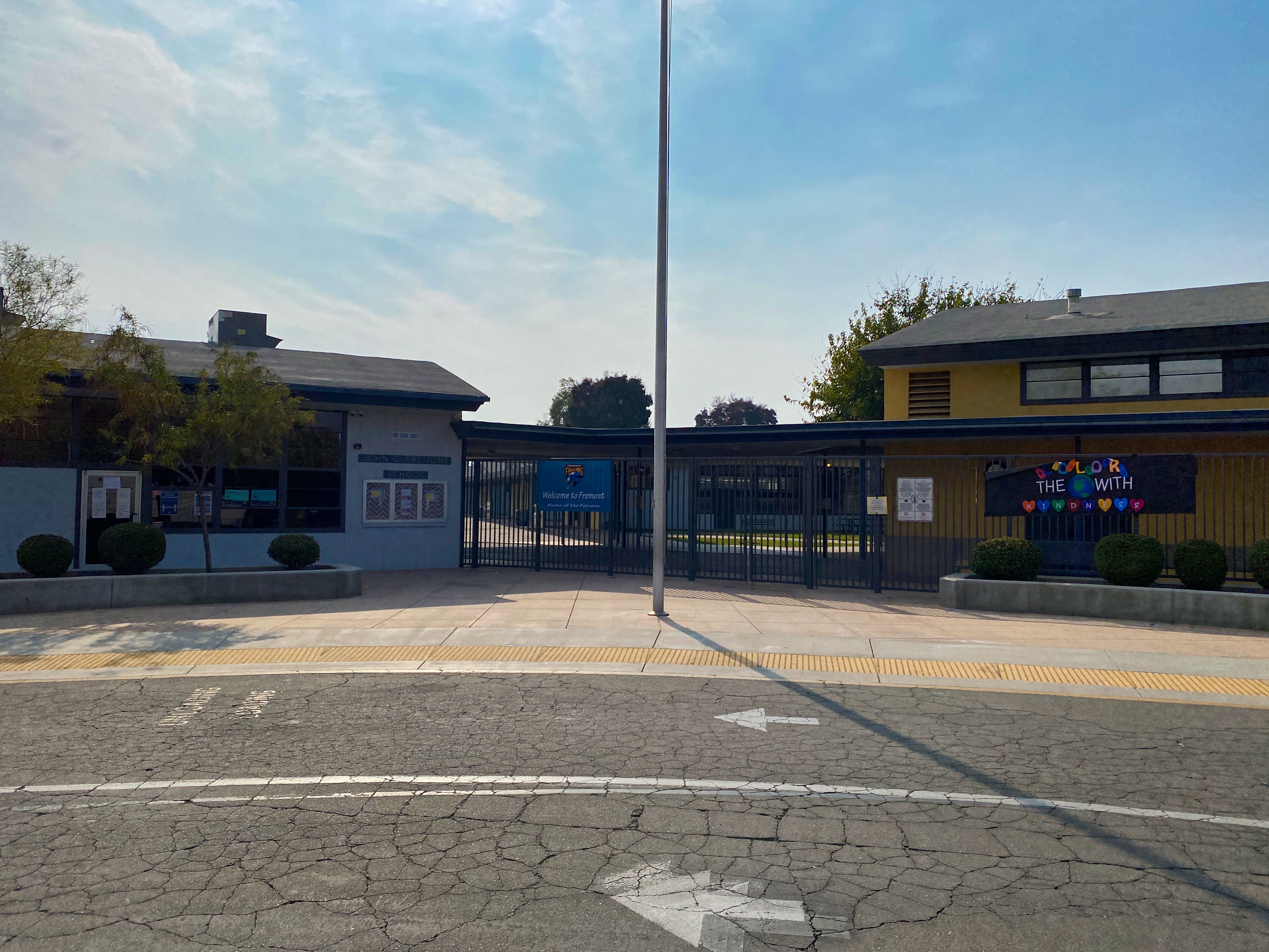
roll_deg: +0.0
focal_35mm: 26
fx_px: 953
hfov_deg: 67.3
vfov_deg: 53.1
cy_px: 476
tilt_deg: +2.6
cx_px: 634
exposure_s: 1/14286
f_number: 1.8
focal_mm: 4.25
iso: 32
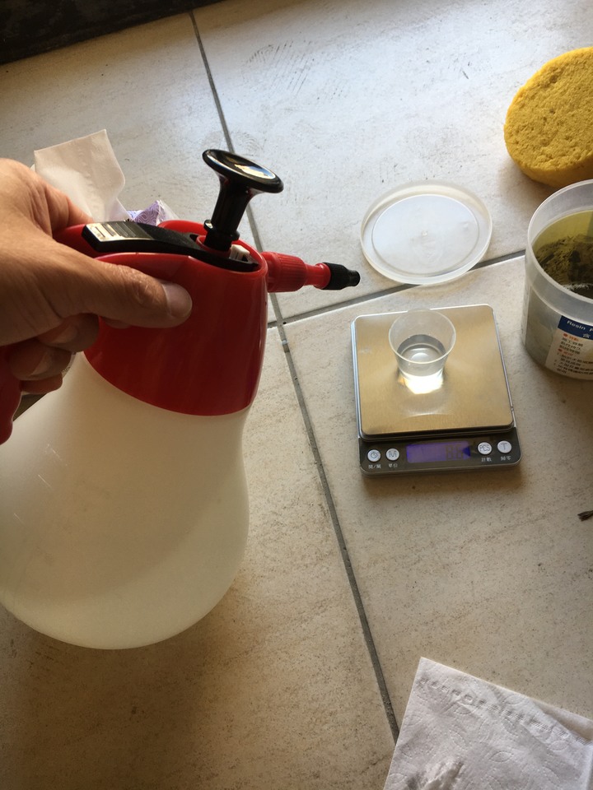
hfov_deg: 48.2
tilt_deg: -58.4
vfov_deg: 61.7
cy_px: 395
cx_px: 296
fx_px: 662
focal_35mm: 29
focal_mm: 4.15
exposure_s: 1/60
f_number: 2.2
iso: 25
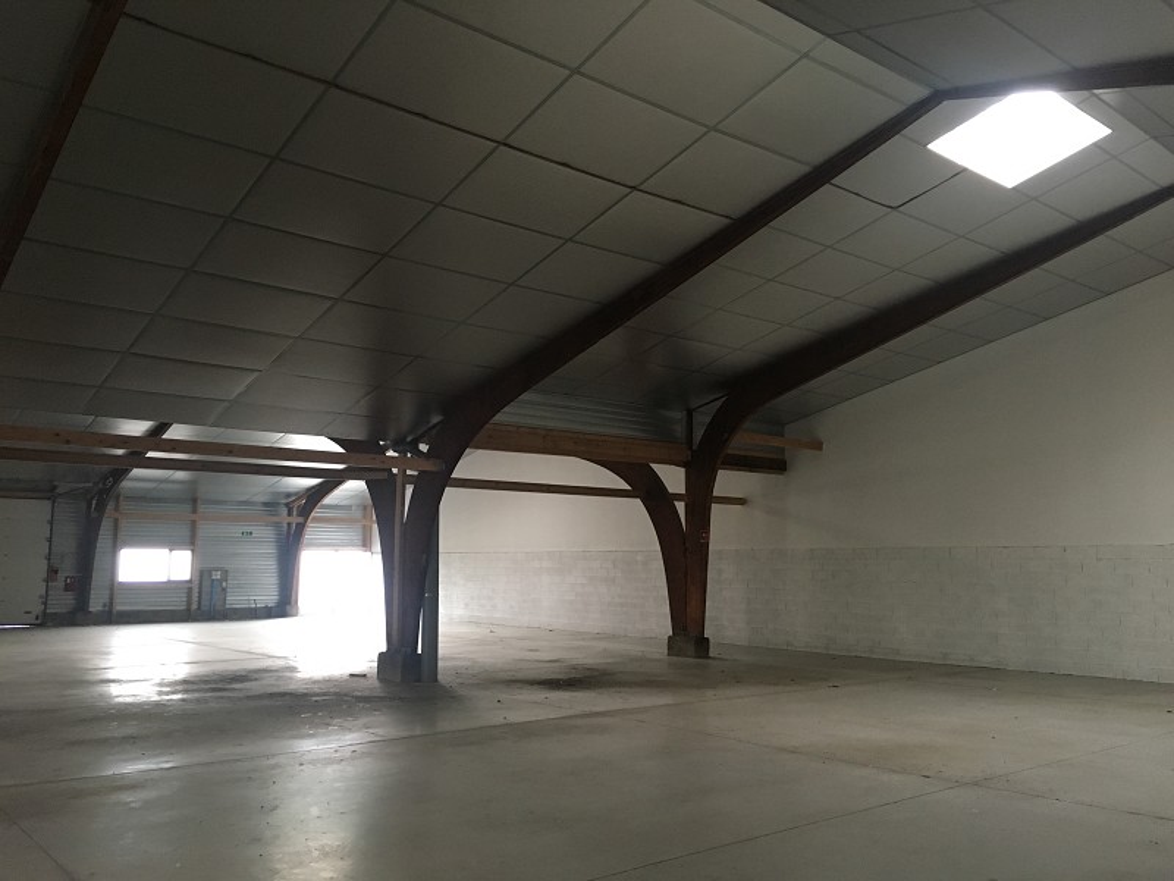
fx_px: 984
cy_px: 440
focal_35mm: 29
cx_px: 587
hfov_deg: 61.7
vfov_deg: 48.2
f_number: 2.2
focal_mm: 4.15
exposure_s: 1/33
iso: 200
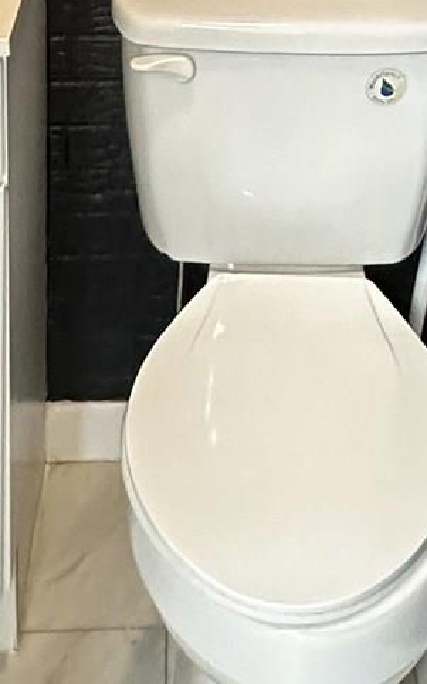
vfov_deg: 24.7
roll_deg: -2.7
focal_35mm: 71
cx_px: 284
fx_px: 1323
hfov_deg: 18.3
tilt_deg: -10.6
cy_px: -236
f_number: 2.2
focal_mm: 2.22
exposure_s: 1/60
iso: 640
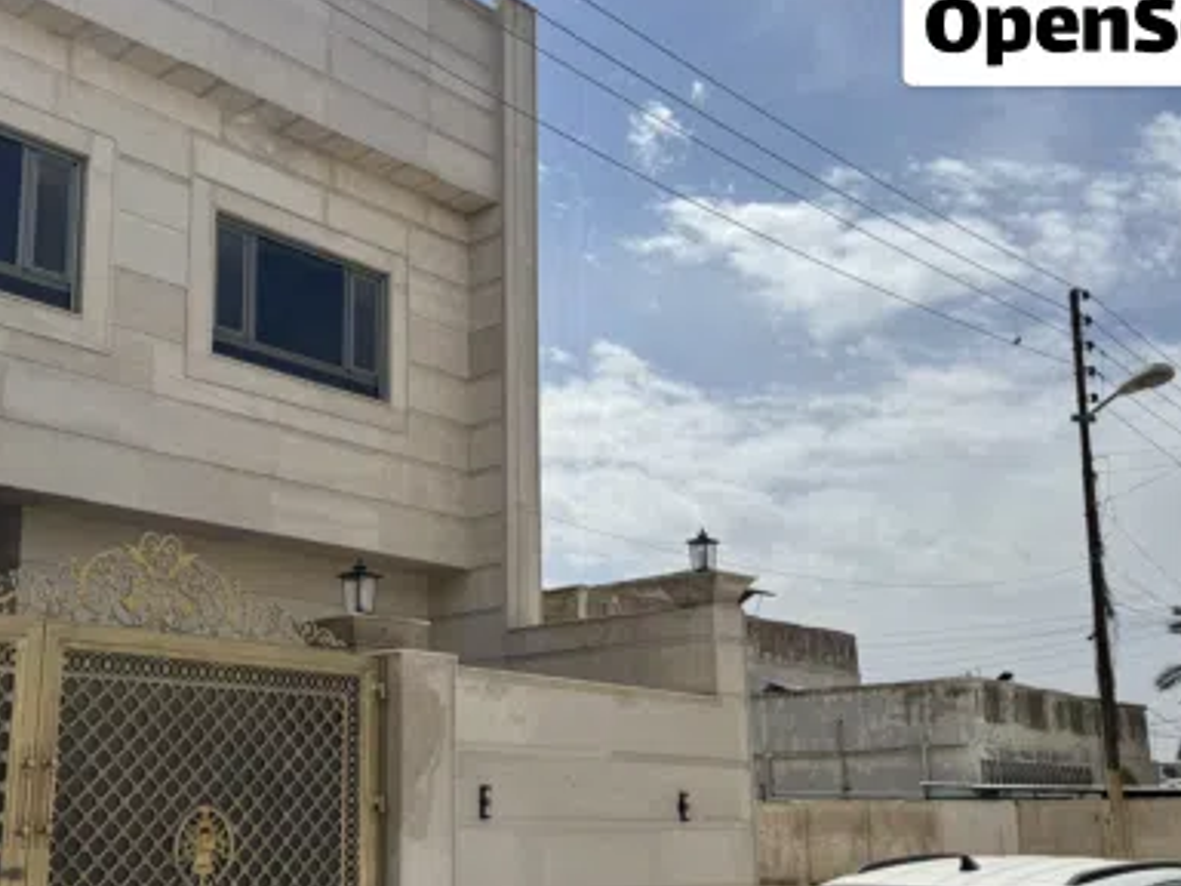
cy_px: 529
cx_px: 440
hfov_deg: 46.4
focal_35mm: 40
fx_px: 1365
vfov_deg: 35.8
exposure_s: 1/12346
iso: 80
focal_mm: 6.76
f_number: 1.78
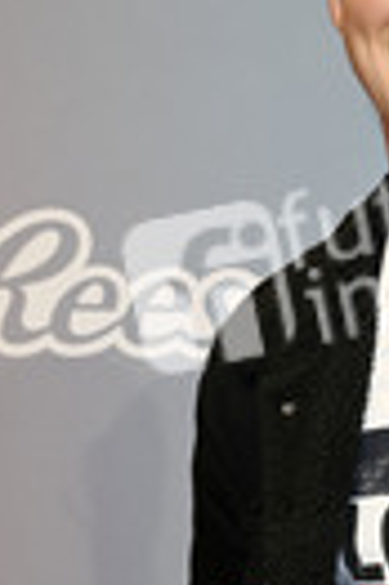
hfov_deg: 7.2
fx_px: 3071
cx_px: 483
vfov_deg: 10.8
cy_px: 491
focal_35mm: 189
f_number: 5.6
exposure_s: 1/160
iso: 400
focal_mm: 62
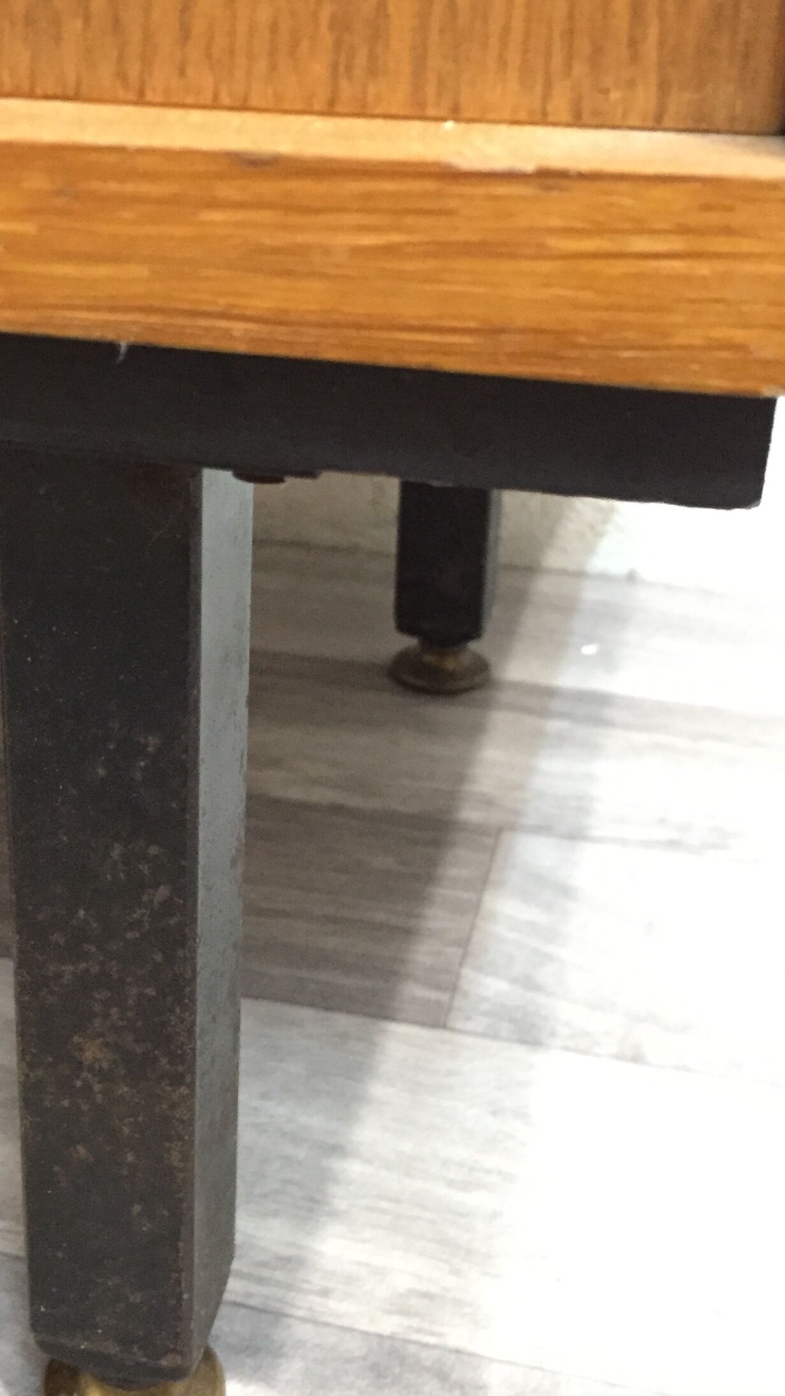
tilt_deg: -26.7
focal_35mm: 47
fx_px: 1739
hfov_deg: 25.3
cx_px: 250
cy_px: 714
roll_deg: -0.2
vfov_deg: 43.7
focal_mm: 4.15
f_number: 2.2
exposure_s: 1/17
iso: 400
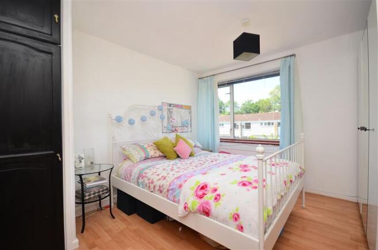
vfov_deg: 77.0
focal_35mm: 15
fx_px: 157
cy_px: 125
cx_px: 189
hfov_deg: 100.5
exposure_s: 1/160
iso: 200
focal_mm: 10
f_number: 6.3
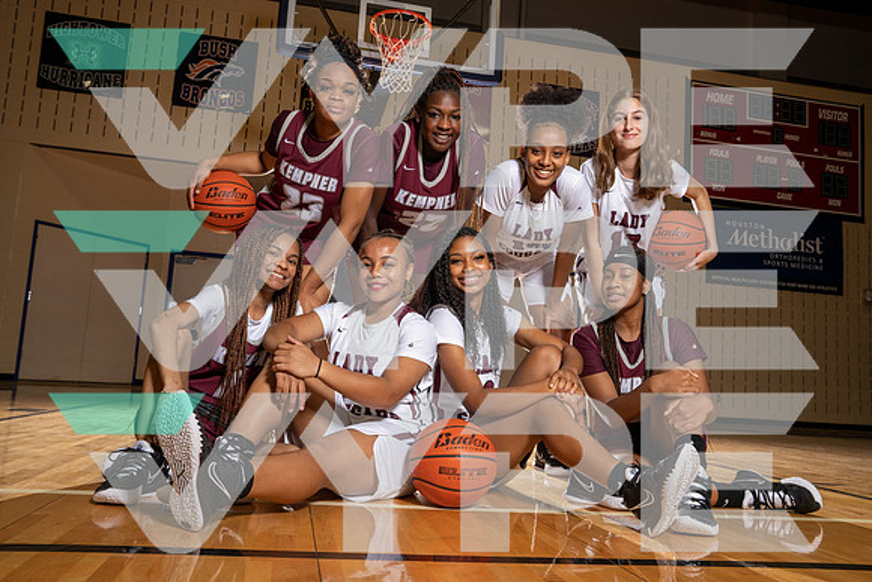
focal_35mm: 30
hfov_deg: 61.9
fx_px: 727
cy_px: 291
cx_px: 436
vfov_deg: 43.6
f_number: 8
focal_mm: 30
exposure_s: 1/250
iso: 640
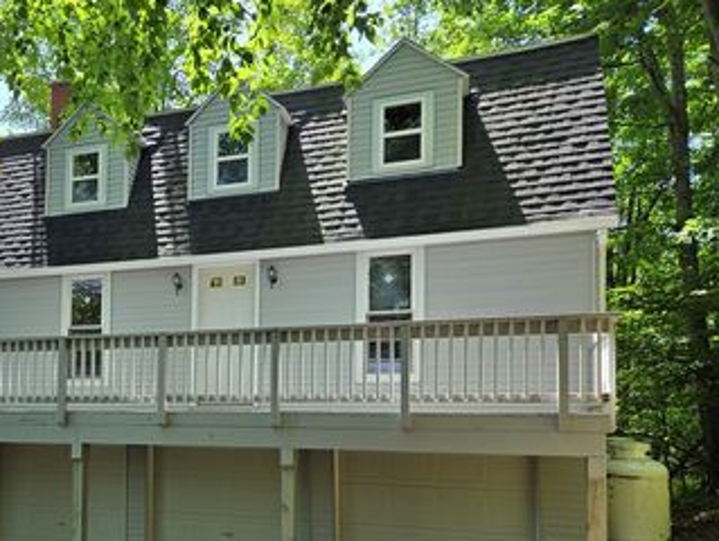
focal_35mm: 36
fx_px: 749
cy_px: 389
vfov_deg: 38.9
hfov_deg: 49.4
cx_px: 185
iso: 25
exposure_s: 1/456
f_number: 1.8
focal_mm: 5.4
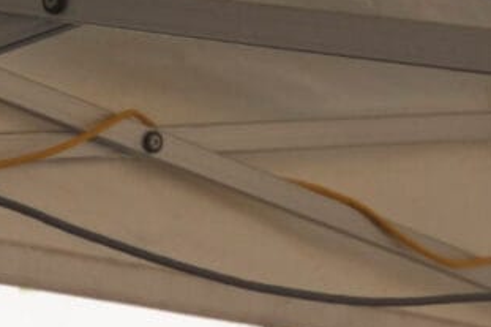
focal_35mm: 274
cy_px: 942
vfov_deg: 4.8
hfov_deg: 7.5
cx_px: 21
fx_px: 3733
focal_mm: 44.3
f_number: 7.1
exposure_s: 1/400
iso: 100
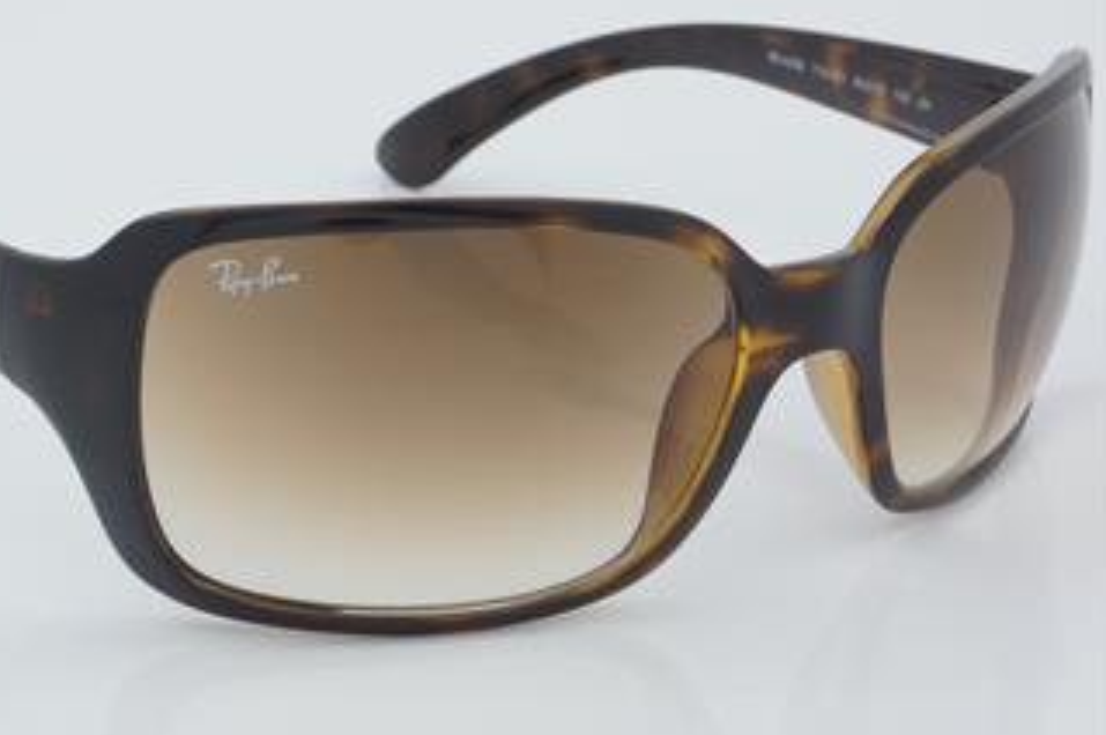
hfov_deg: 21.7
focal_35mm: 94
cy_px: 336
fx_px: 2885
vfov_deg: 14.5
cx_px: 426
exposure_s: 1/4
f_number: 32
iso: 100
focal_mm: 50
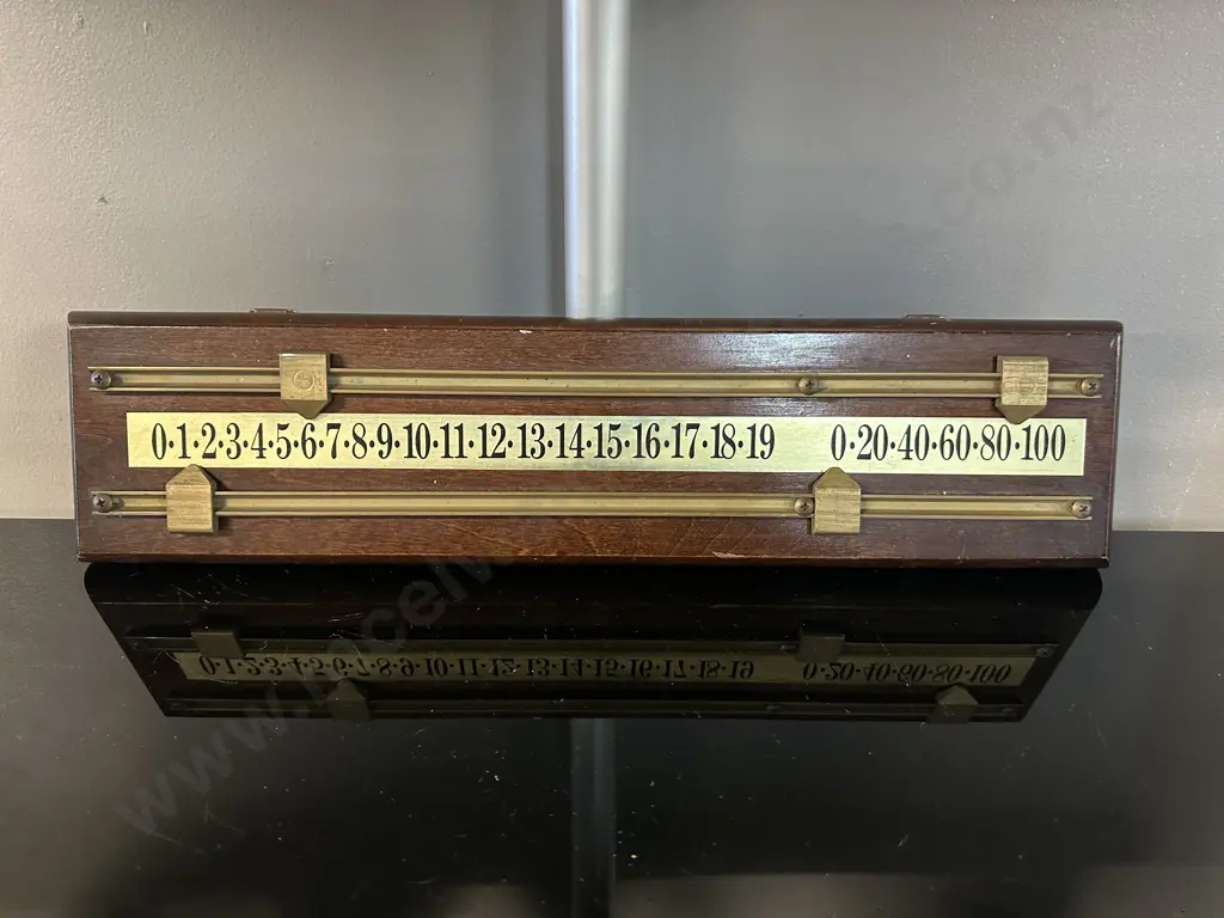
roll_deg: -1.1
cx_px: 612
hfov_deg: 71.6
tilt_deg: -25.3
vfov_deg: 56.8
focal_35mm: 24
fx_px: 849
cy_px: 459
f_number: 1.78
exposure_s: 1/50
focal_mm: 6.86
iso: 500
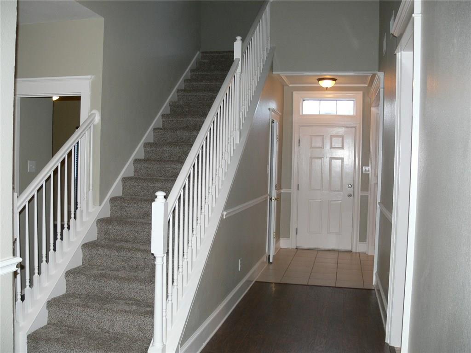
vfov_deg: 40.7
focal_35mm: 35
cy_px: 176
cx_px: 236
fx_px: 476
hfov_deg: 52.6
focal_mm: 7.4
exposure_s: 1/30
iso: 100
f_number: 2.8
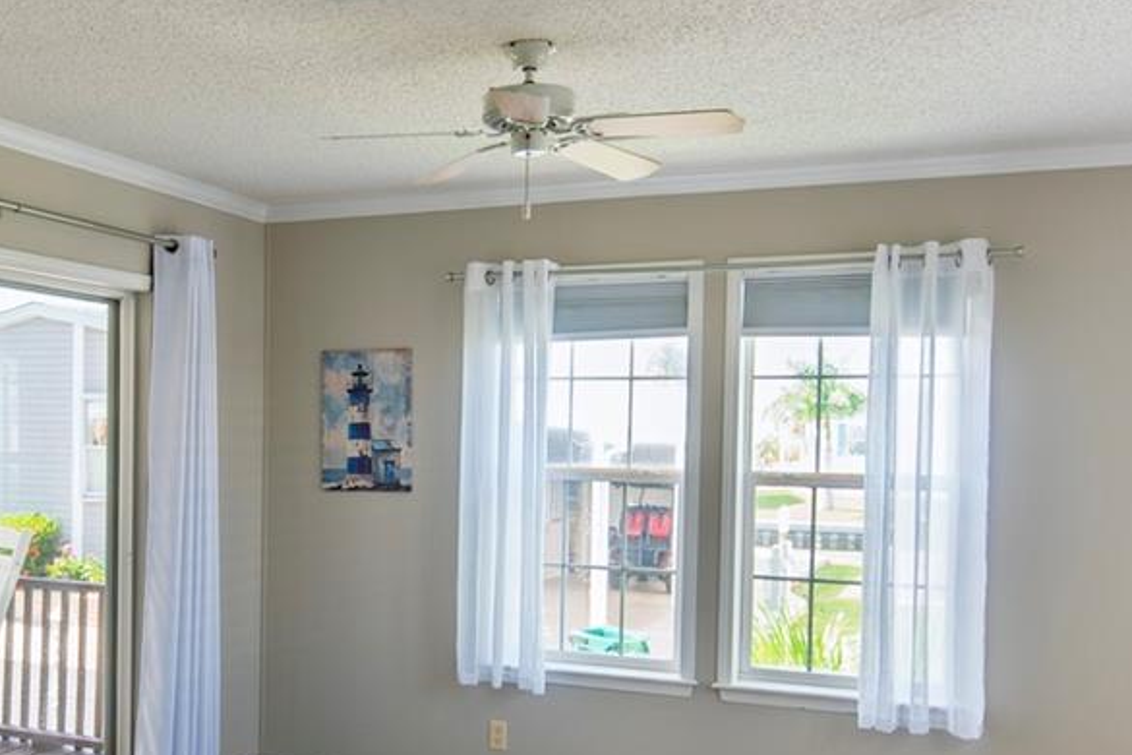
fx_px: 1289
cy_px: 468
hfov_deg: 45.9
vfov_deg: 32.5
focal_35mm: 41
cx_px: 294
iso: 100
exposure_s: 1/50
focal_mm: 15
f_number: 3.5
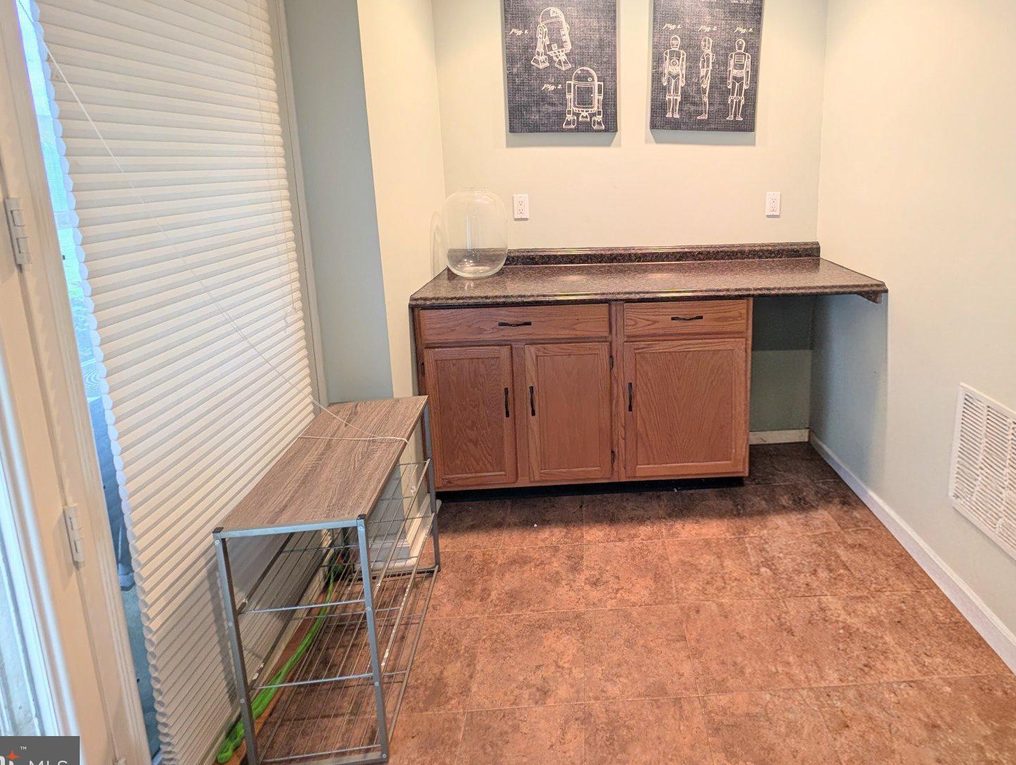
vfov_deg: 72.5
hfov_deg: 89.5
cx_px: 623
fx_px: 500
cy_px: 252
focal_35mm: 17
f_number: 1.95
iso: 39
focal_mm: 2.23
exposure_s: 1/24
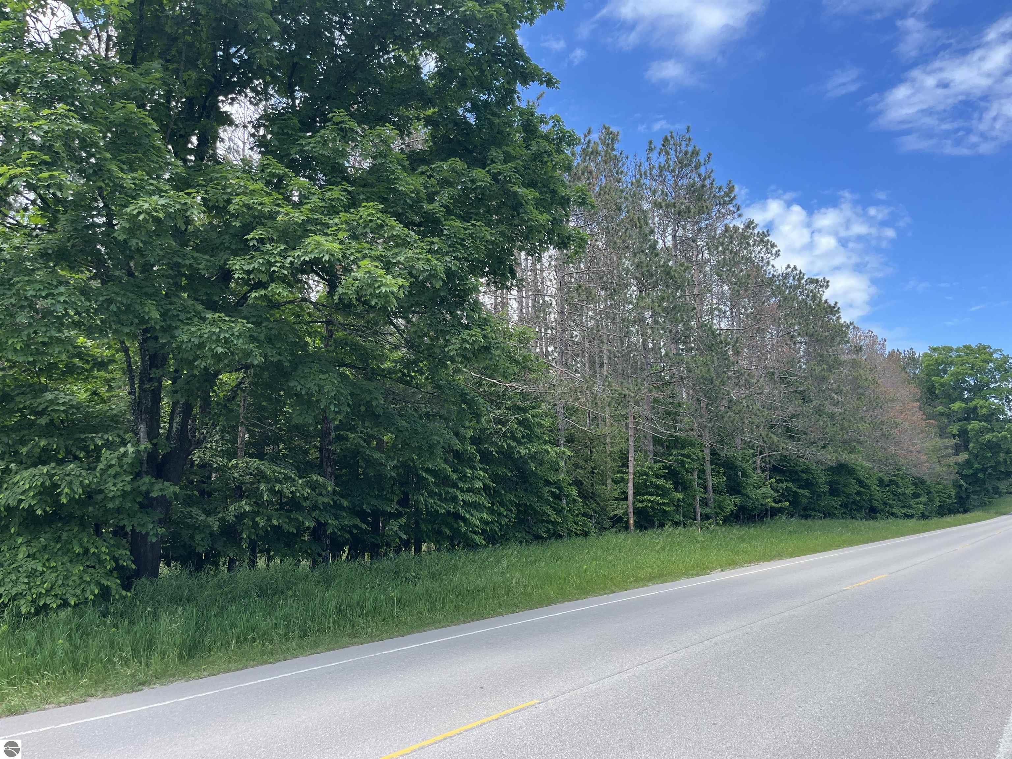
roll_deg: +1.7
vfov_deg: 53.1
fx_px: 760
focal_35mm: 26
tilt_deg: +8.2
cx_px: 506
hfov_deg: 67.3
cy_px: 380
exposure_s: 1/928
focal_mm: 5.1
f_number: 1.6
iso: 50
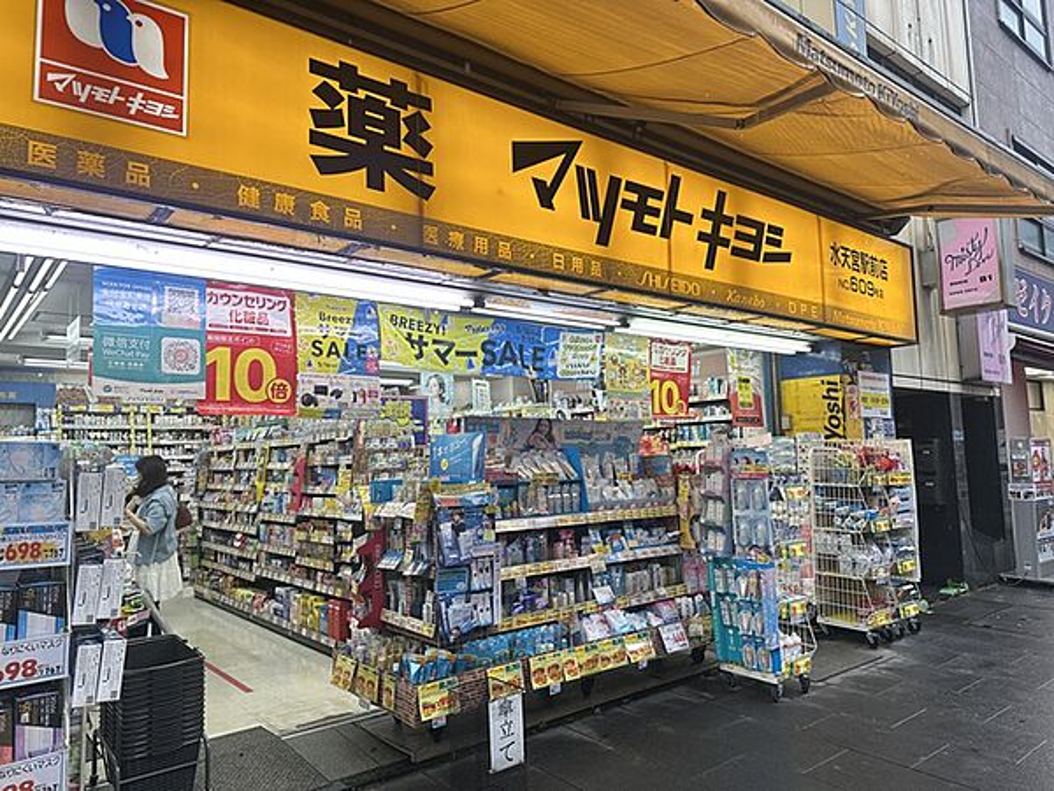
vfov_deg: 56.8
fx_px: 731
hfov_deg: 71.6
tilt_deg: +3.5
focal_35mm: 24
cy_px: 396
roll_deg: +2.2
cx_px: 527
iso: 64
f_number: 1.78
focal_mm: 6.86
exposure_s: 1/235
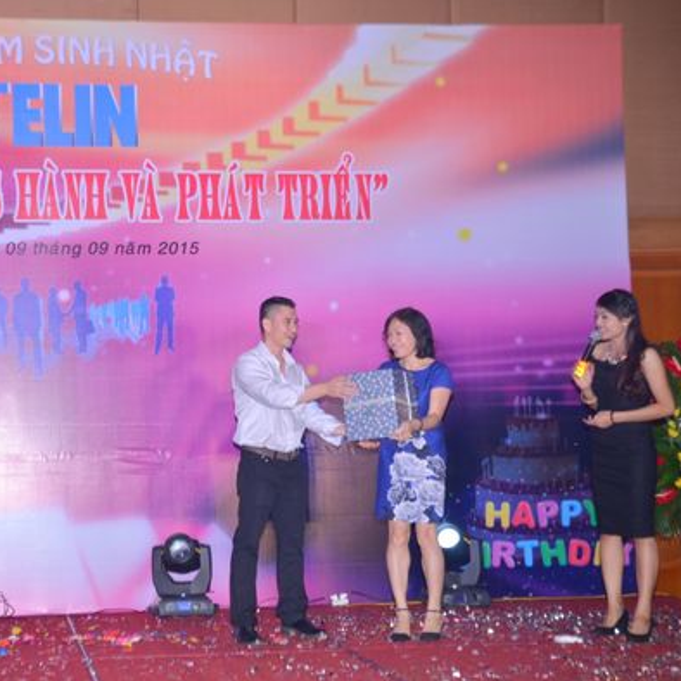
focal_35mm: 62
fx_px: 1380
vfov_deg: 27.7
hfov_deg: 27.4
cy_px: 339
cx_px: 180
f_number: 6.3
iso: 320
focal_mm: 32
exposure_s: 1/125
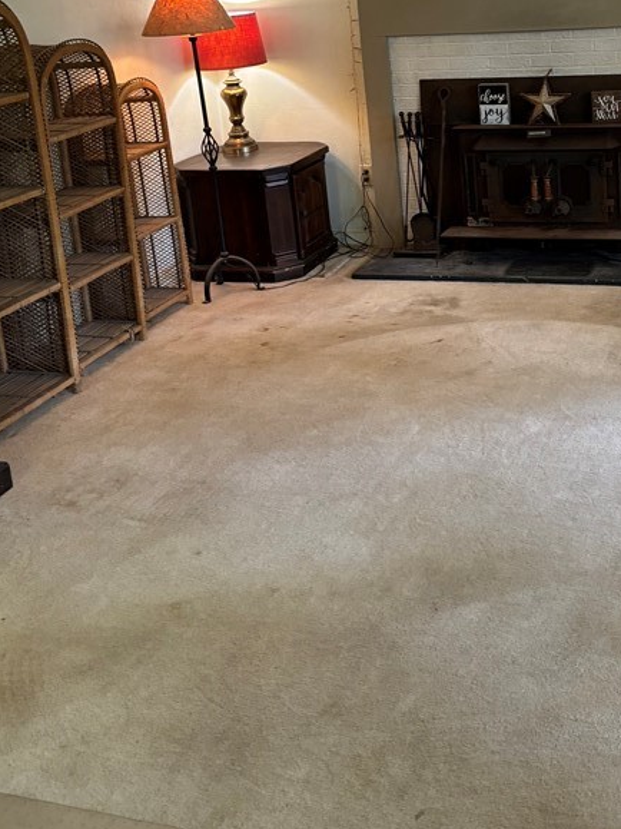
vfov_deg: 39.7
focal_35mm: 46
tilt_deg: -11.9
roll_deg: +3.2
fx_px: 1101
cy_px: 170
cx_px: 499
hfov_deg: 30.7
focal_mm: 5.96
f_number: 1.6
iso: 160
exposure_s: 1/60
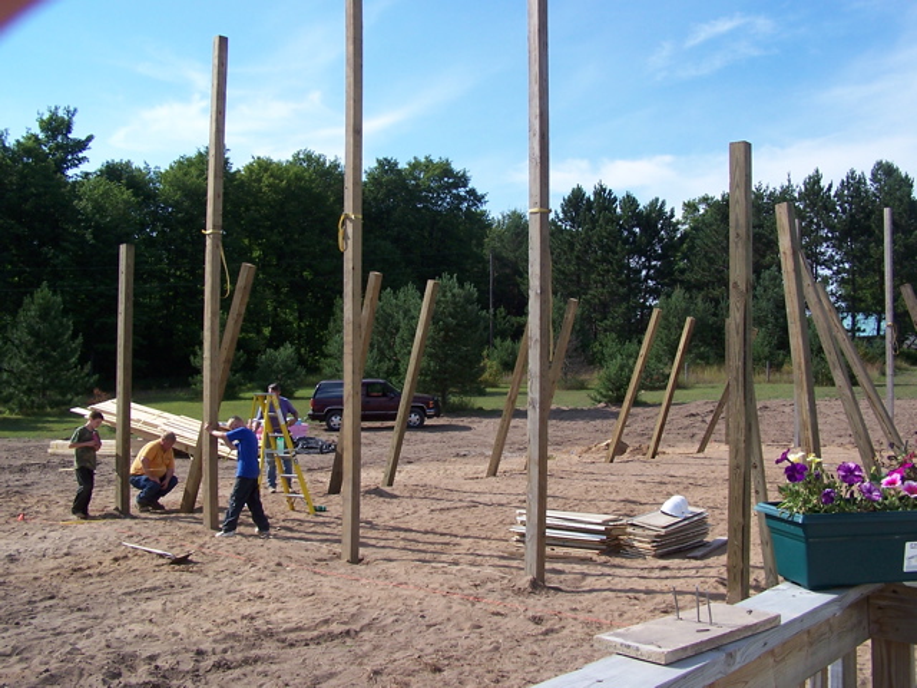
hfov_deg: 49.0
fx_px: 1007
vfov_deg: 37.7
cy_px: 344
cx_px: 458
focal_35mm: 38
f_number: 4
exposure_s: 1/750
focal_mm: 6.3
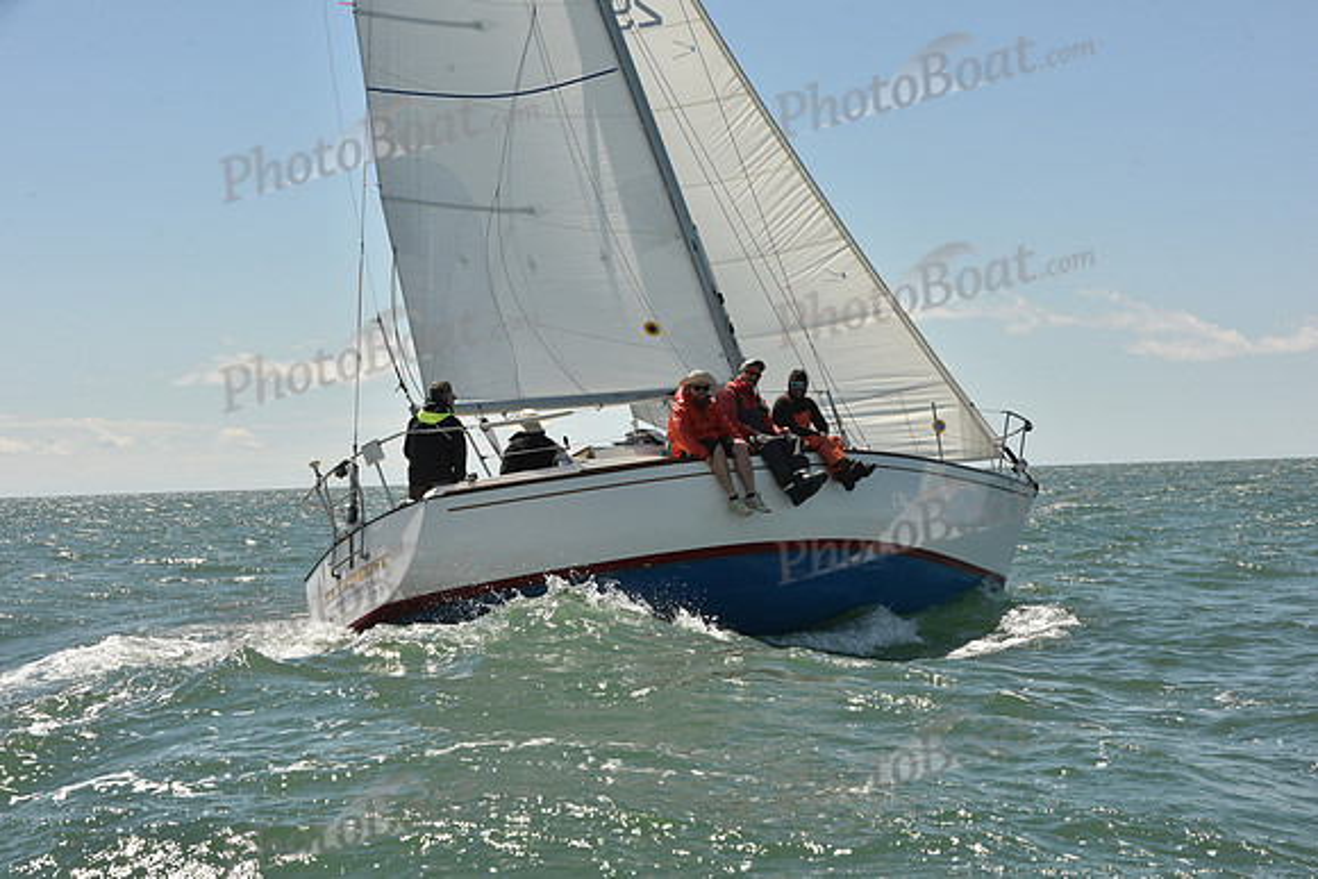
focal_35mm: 70
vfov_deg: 19.5
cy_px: 440
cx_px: 659
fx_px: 2563
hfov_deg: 28.8
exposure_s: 1/800
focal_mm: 70
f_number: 11
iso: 320
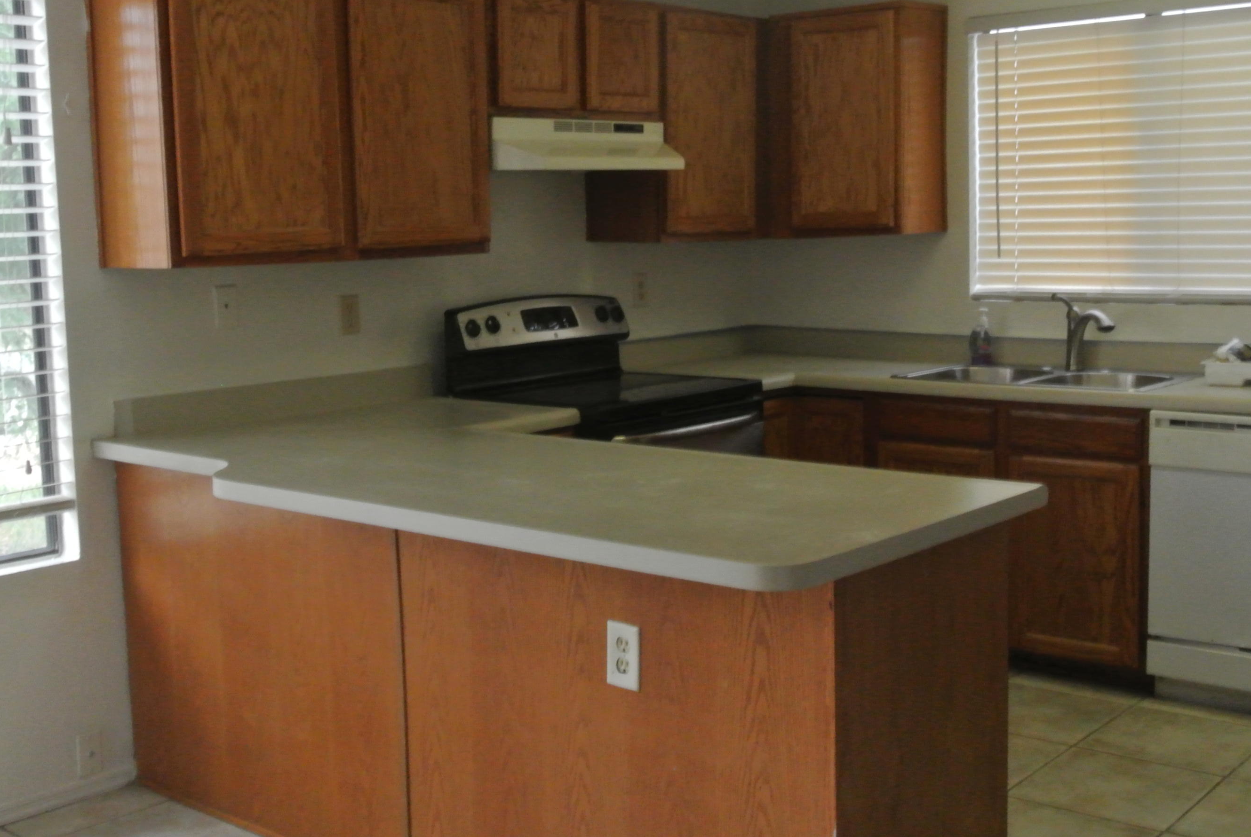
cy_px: 388
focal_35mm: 44
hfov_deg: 44.4
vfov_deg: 30.6
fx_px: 1531
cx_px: 629
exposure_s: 1/15
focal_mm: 14.5
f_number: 4
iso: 1600
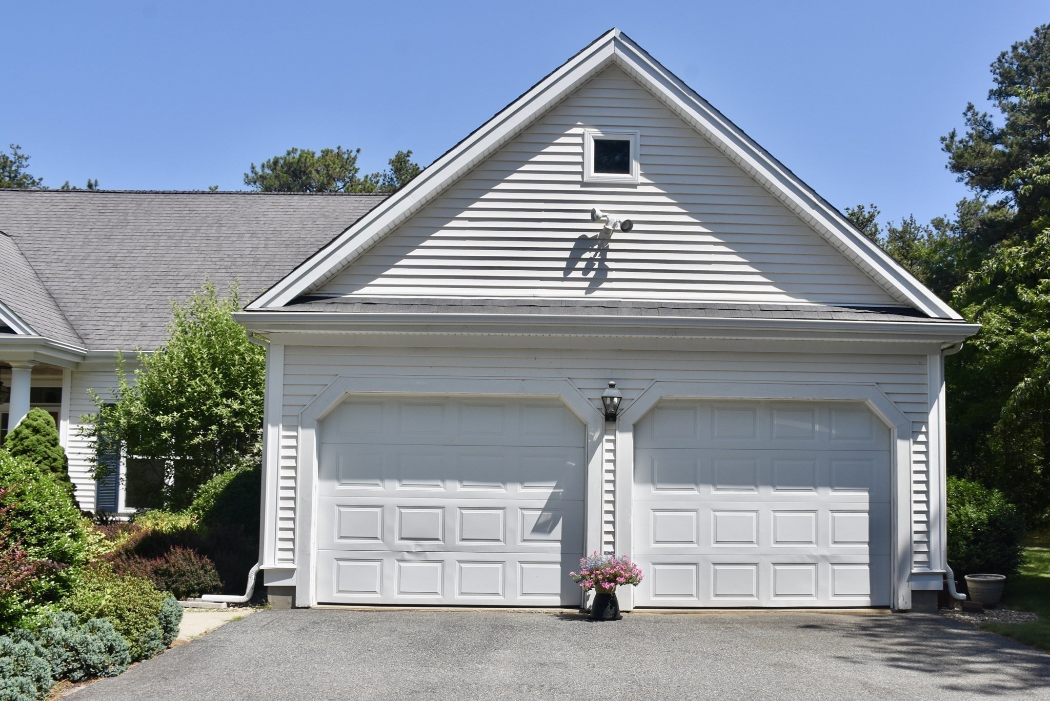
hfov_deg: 67.4
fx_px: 788
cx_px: 525
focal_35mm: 27
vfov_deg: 48.0
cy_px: 350
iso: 220
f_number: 8
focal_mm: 18
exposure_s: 1/500
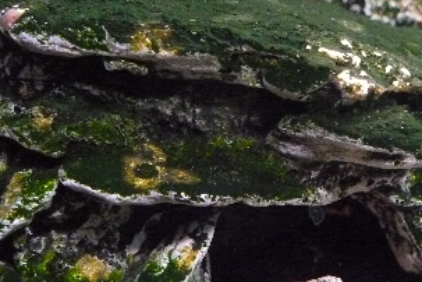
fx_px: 926
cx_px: 248
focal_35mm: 79
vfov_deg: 17.1
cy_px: 230
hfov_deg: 25.6
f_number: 2.8
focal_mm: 6
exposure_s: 1/8
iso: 800
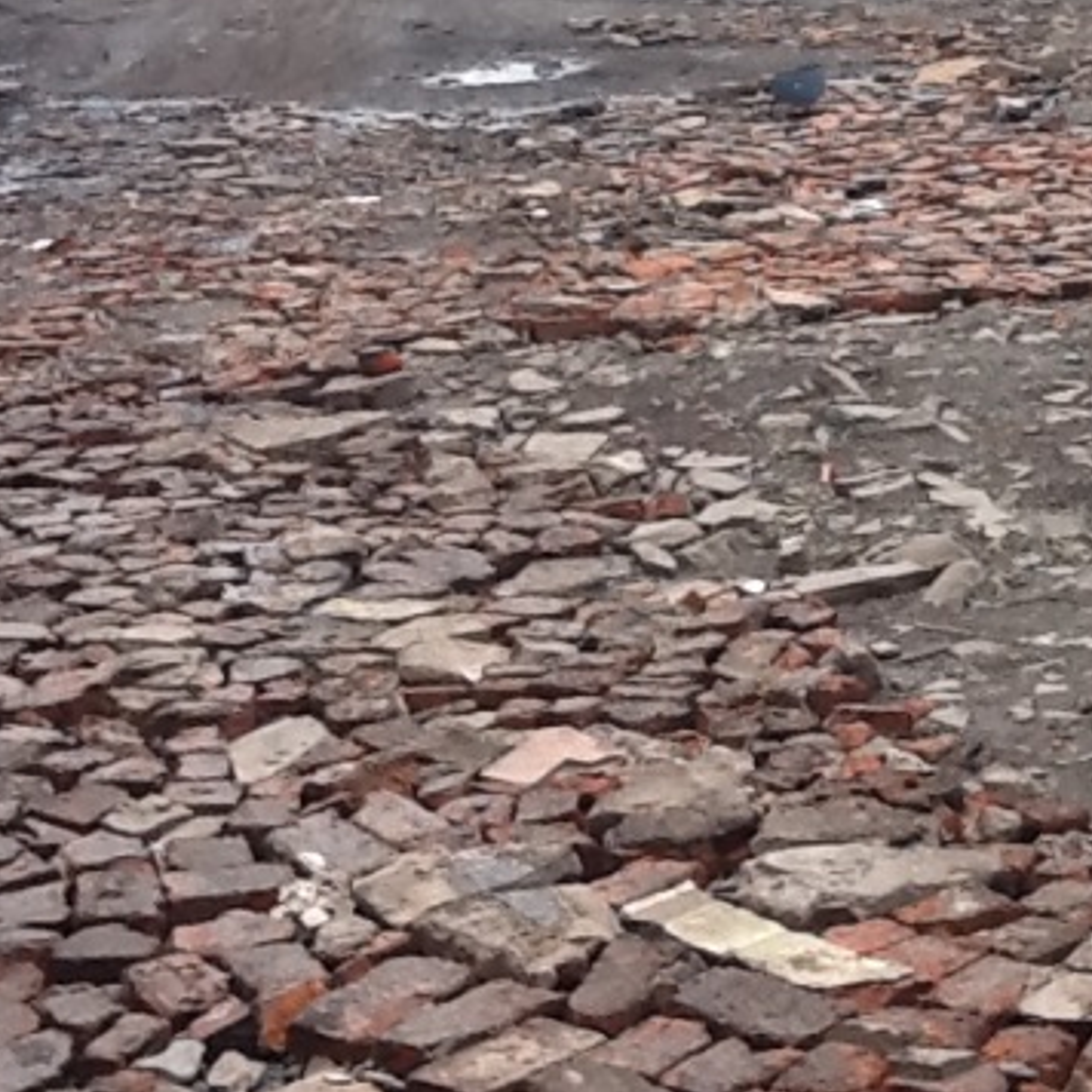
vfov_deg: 26.9
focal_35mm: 64
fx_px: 2284
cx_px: 914
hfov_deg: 26.3
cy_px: 477
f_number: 2.4
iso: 64
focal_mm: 2.03
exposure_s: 1/743
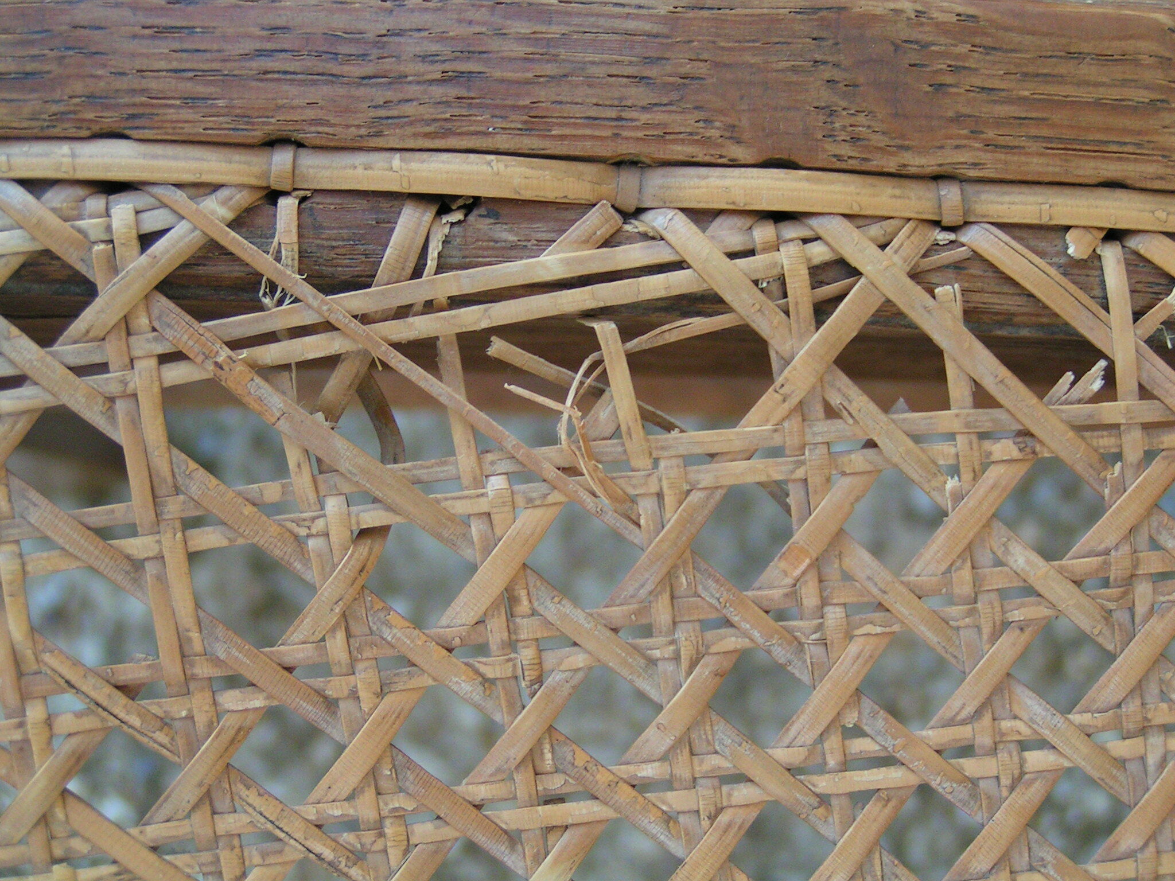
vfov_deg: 23.3
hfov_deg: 30.7
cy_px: 440
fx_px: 2138
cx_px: 588
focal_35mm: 63
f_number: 3.2
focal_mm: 9.7
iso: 160
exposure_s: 1/60
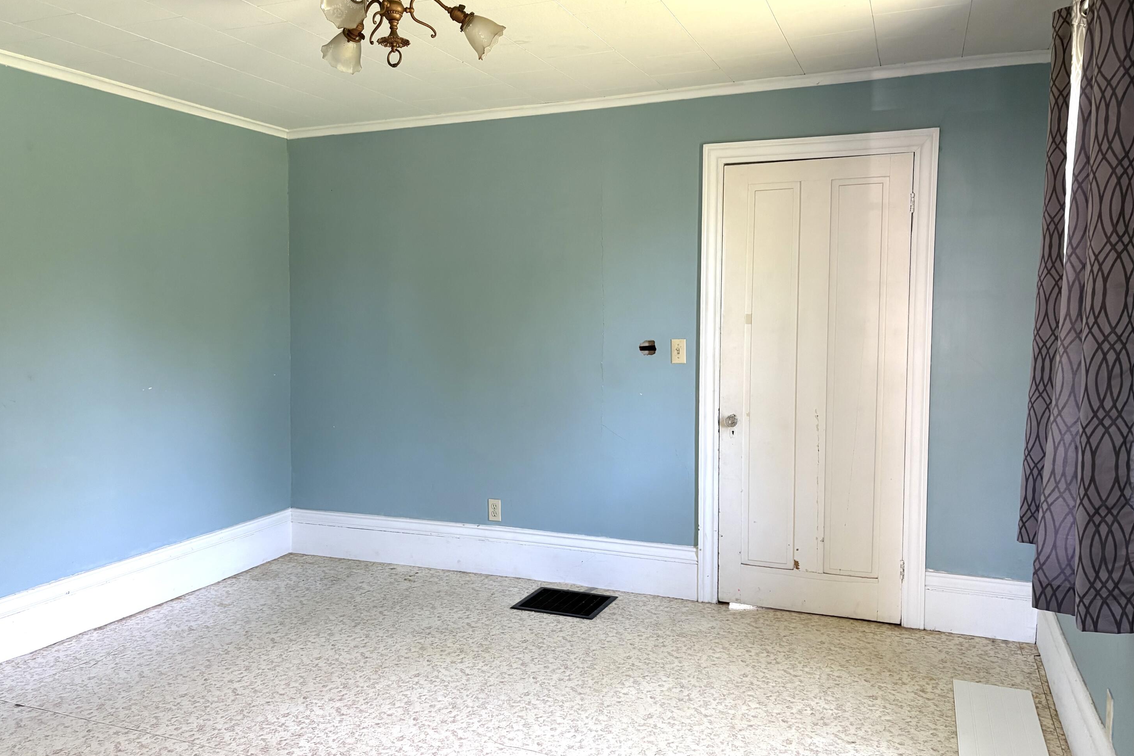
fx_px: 882
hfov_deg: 65.5
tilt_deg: -2.5
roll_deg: +0.3
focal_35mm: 28
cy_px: 363
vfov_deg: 46.4
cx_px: 555
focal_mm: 5.96
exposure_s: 1/60
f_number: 1.6
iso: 200
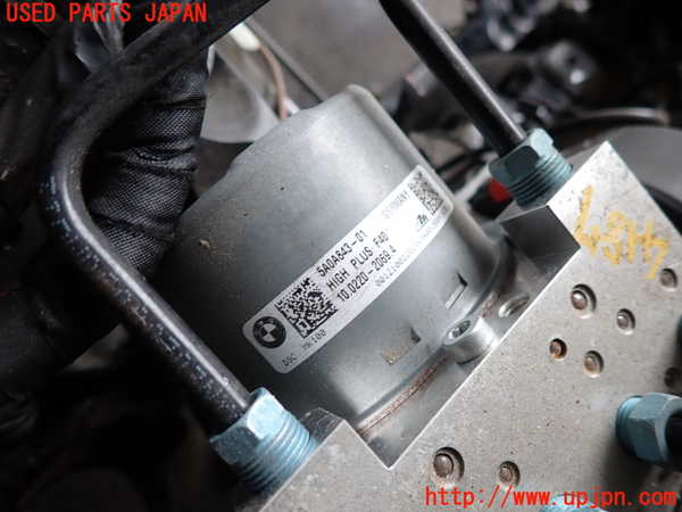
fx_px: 493
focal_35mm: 25
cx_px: 341
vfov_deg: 54.9
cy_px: 256
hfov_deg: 69.4
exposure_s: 1/60
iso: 100
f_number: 2
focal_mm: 4.5
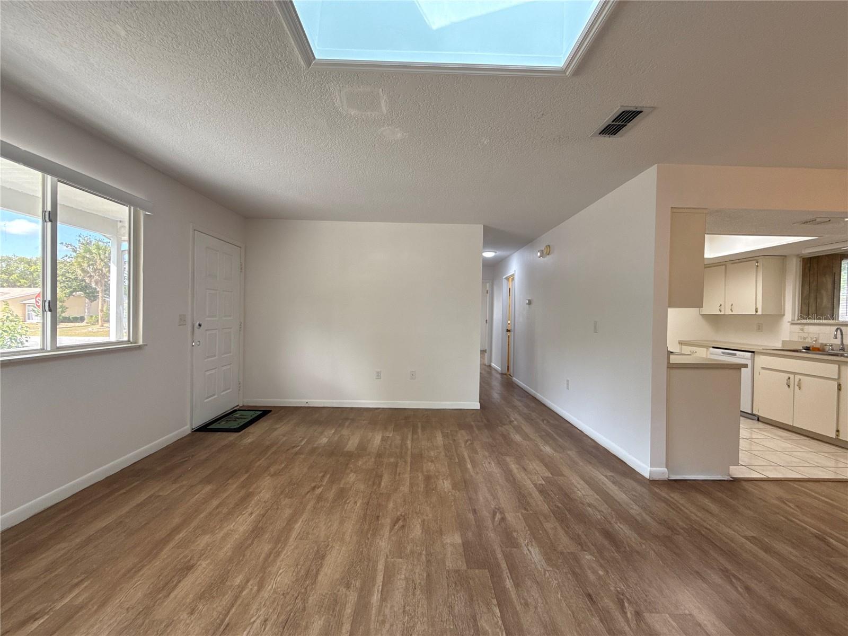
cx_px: 424
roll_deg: -1.4
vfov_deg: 85.7
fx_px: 343
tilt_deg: -0.4
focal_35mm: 14
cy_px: 318
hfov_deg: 102.1
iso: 125
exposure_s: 1/120
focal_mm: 2.22
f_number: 2.2
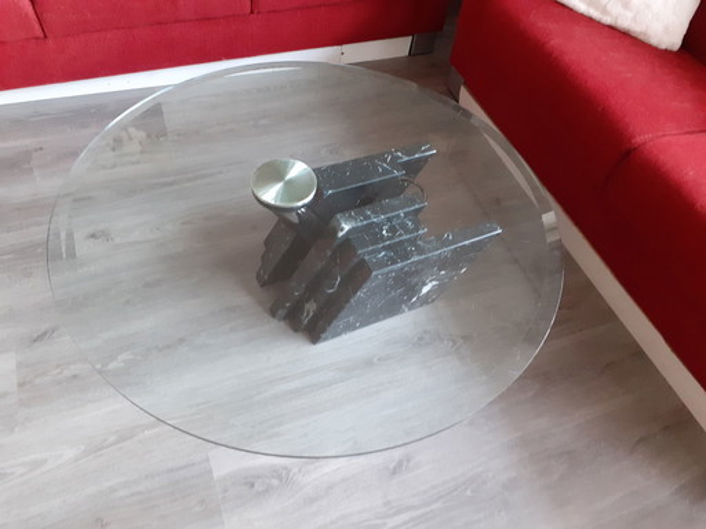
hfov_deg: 65.3
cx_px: 353
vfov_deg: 51.4
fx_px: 551
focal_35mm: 27
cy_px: 264
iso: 250
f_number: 1.9
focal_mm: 3.6
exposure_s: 1/25
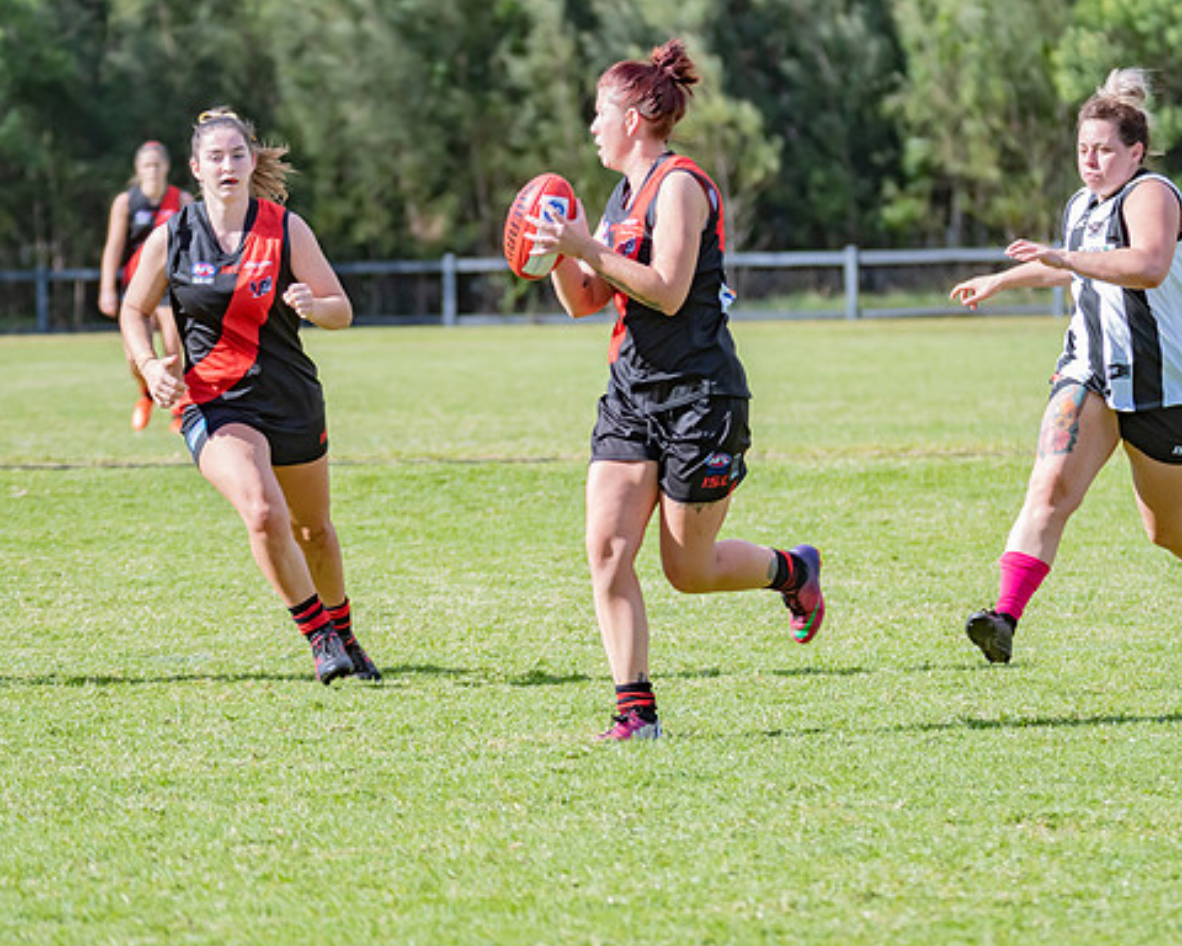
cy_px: 474
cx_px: 682
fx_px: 12594
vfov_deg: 4.3
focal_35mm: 360
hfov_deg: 5.4
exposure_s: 1/2000
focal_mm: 210
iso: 800
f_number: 6.3
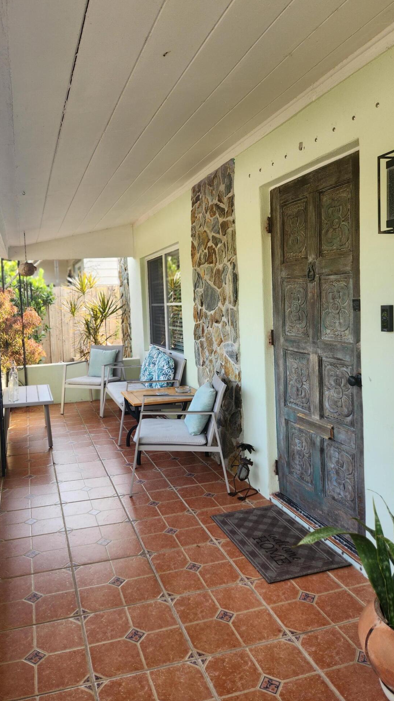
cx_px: 153
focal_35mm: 26
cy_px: 338
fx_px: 483
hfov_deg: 44.1
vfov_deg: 71.9
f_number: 1.8
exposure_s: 1/153
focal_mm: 5.4
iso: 20
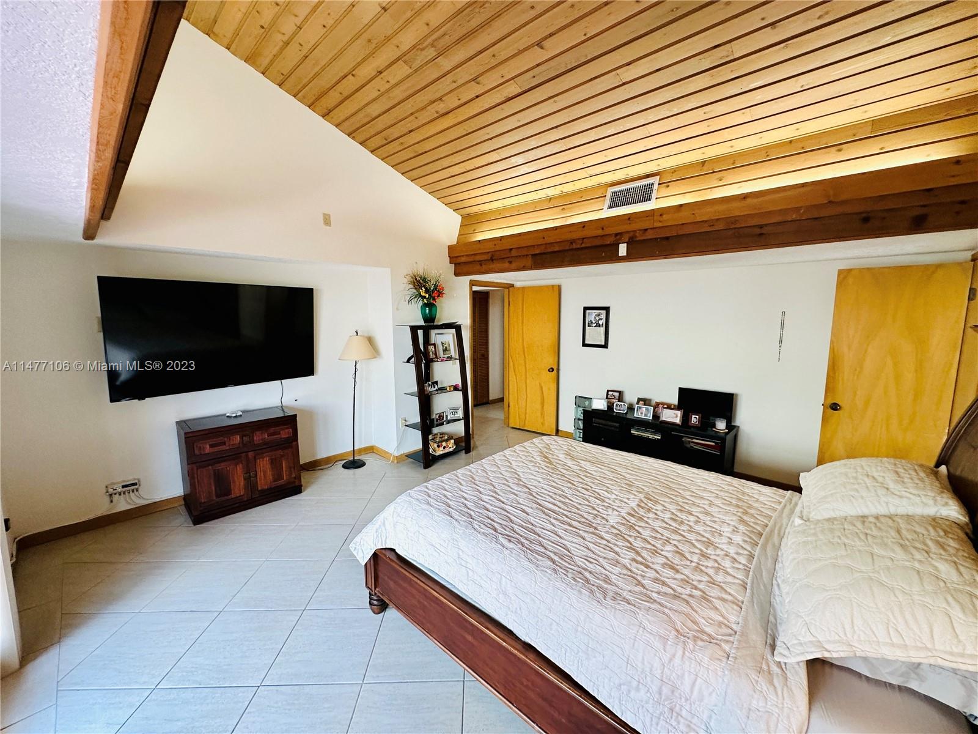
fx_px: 396
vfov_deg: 85.7
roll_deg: -0.1
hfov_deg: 102.1
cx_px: 489
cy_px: 367
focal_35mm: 14
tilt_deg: -7.1
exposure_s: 1/120
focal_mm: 2.22
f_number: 2.2
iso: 160
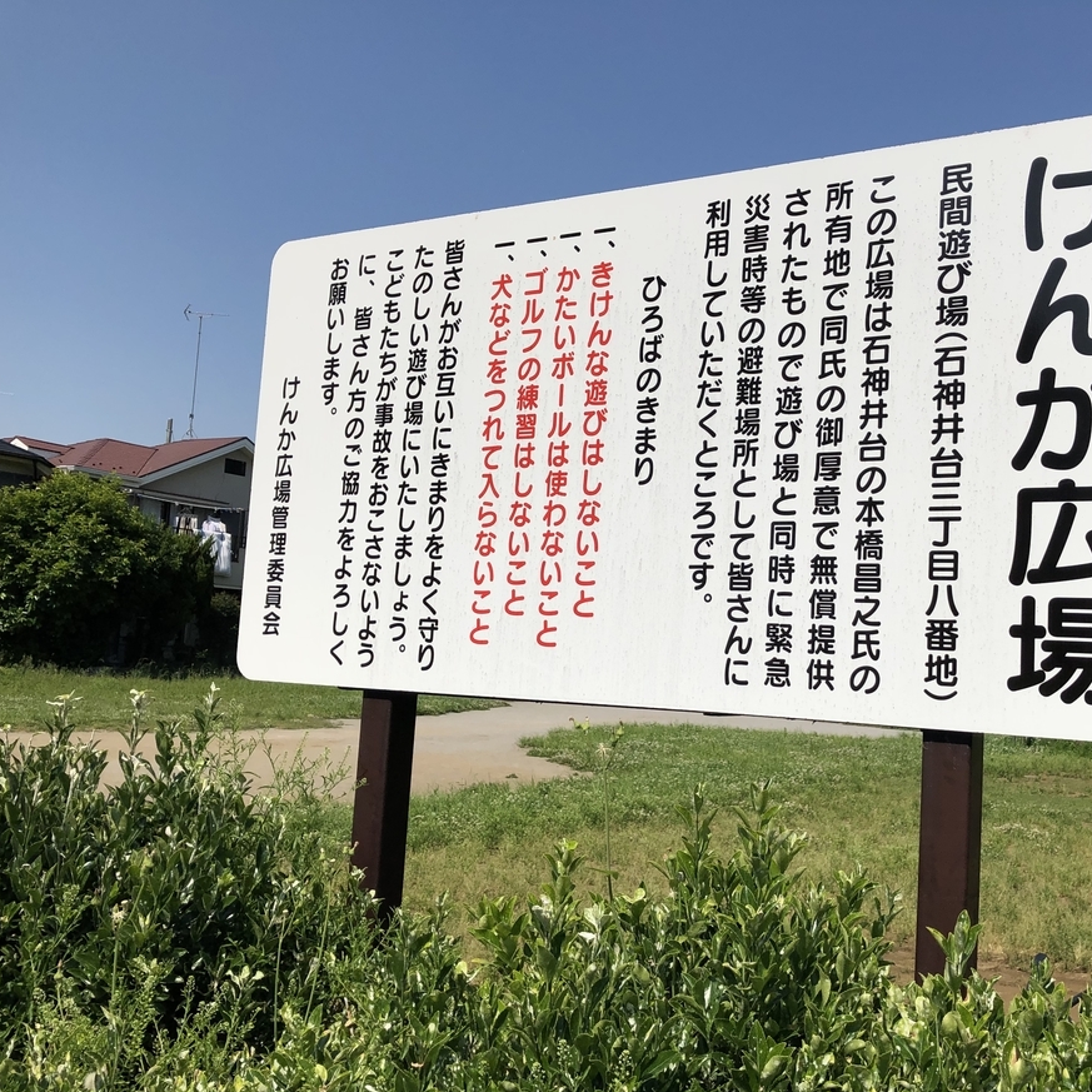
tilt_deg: +8.9
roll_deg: -2.2
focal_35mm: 34
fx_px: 1213
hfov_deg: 47.7
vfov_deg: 48.4
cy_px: 558
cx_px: 727
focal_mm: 4
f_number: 1.8
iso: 20
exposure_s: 1/4425
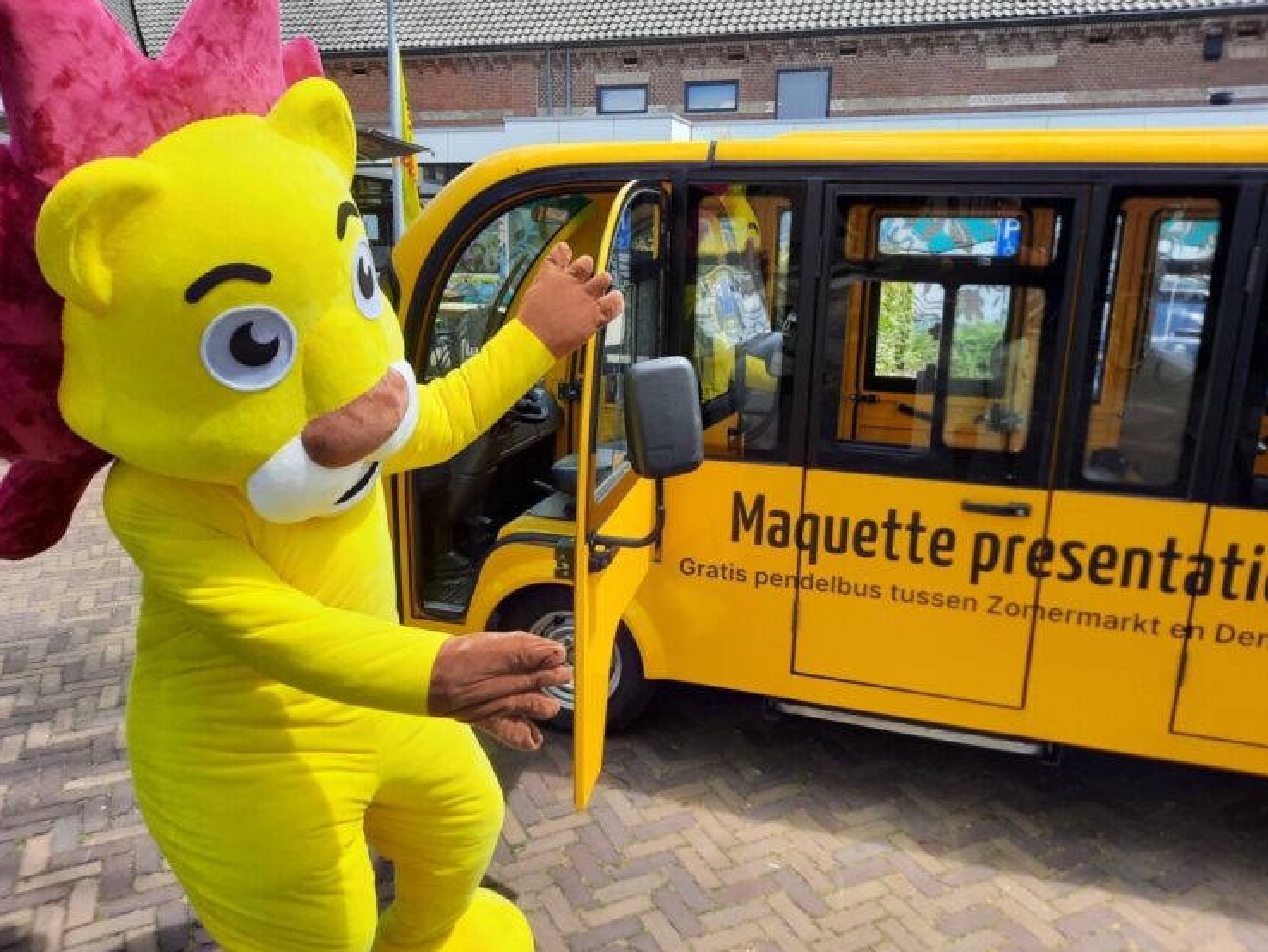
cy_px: 461
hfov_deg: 67.3
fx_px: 953
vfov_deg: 53.1
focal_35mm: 26
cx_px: 622
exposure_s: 1/422
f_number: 2
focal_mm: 4.6
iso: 32
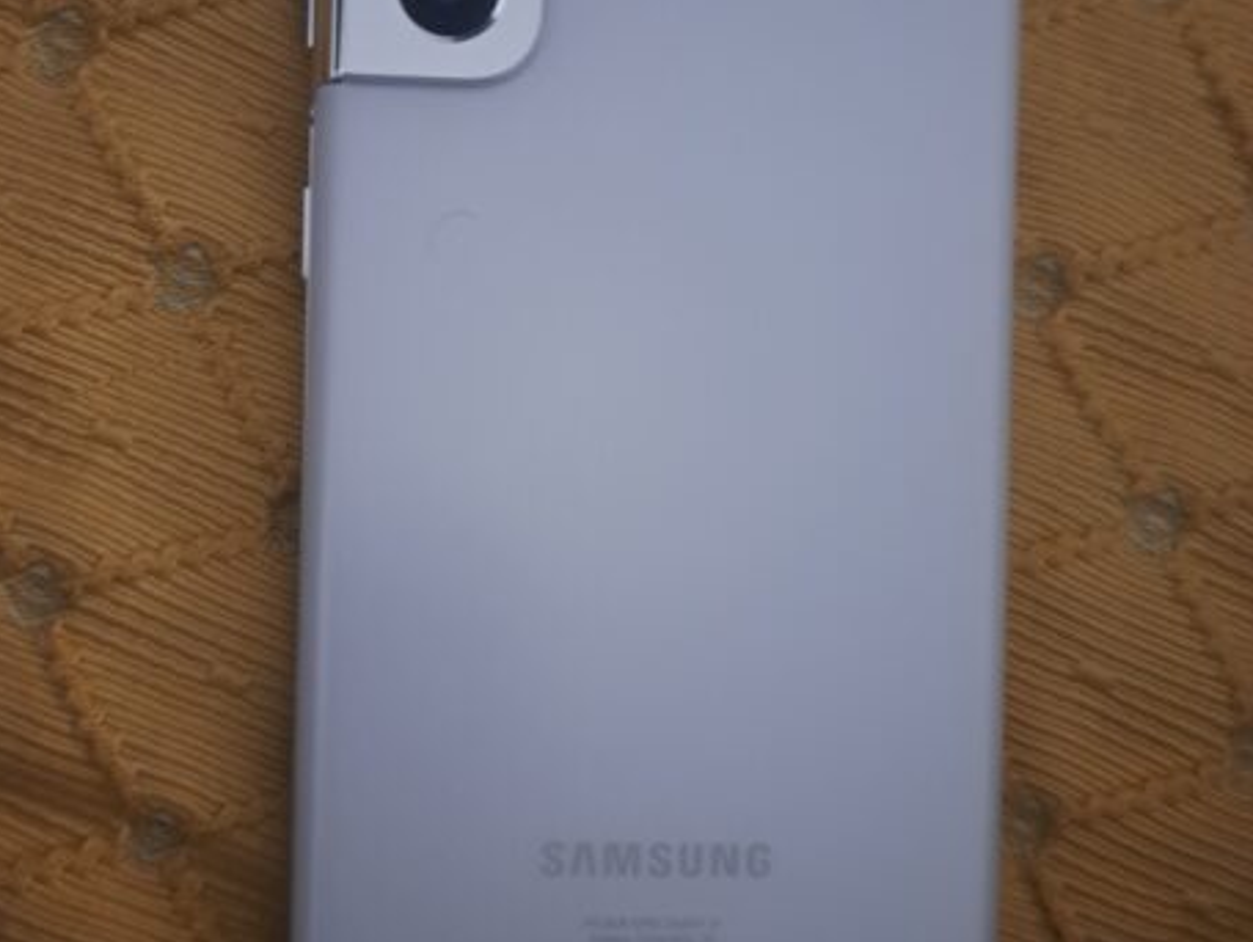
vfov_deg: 51.3
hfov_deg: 65.1
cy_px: 420
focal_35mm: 27
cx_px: 551
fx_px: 978
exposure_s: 1/11
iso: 1600
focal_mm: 5.23
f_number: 1.8
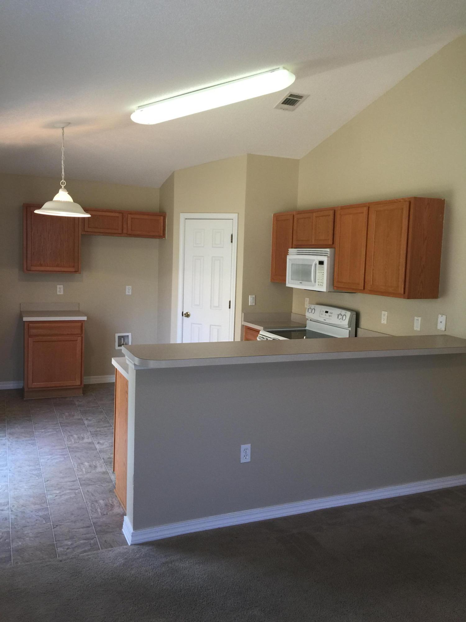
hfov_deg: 48.2
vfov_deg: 61.7
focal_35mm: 29
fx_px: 521
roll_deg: -1.9
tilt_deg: -5.7
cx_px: 233
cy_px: 311
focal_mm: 4.15
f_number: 2.2
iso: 32
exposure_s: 1/30
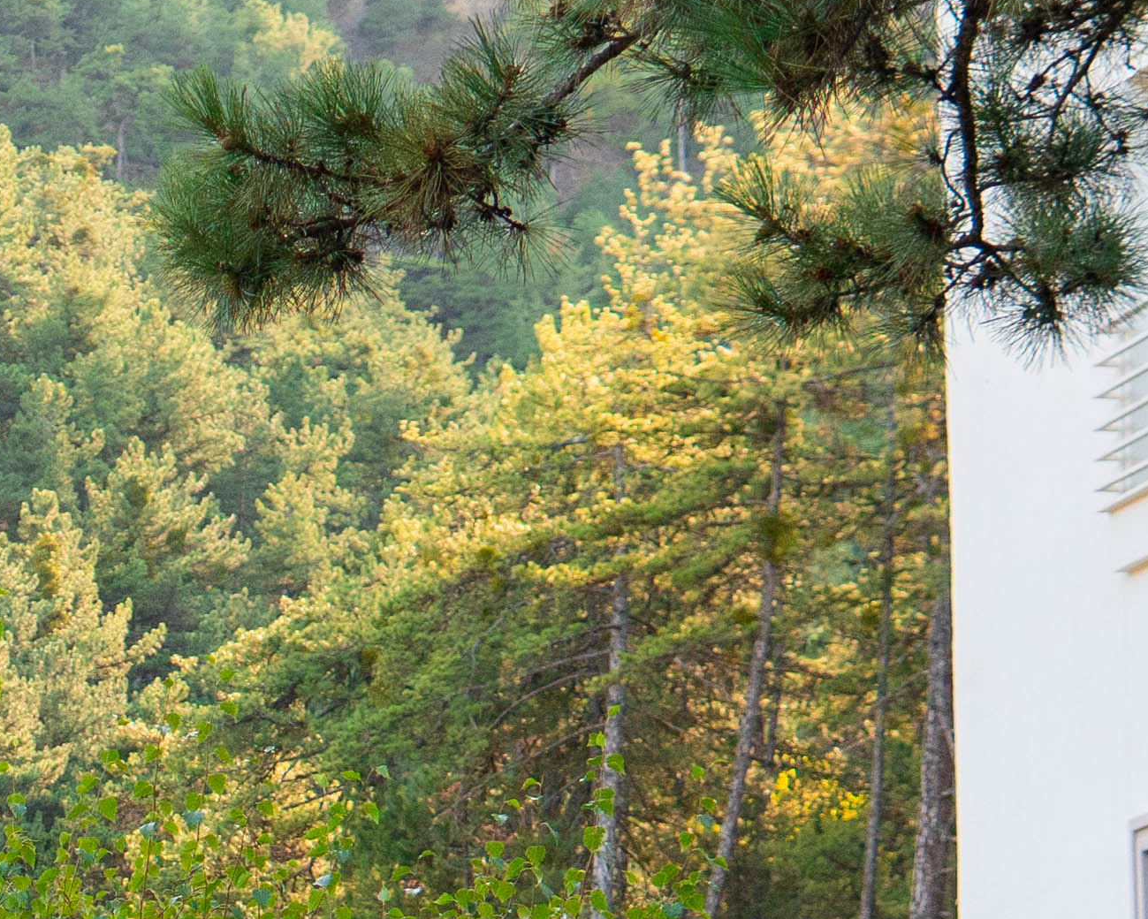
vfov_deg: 7.8
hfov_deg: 9.4
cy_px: 1196
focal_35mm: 195
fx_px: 6627
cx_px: -918
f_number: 2.8
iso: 320
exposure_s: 1/800
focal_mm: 30
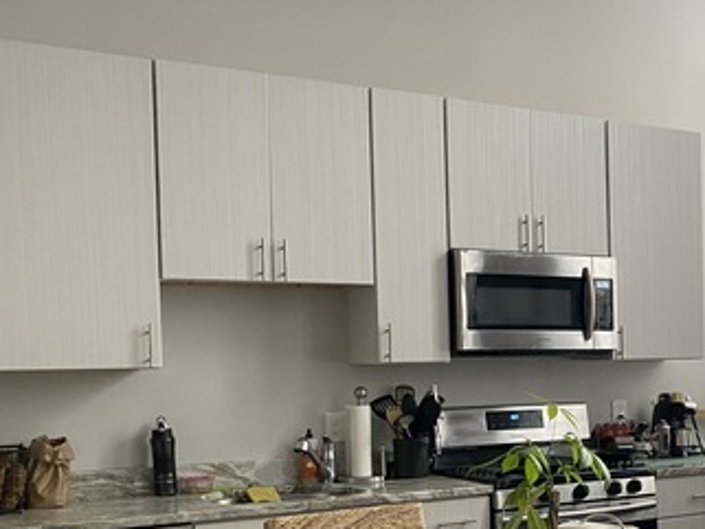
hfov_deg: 32.8
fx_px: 1100
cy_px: 399
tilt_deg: -2.0
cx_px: 695
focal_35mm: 54
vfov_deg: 26.7
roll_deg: +1.2
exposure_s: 1/60
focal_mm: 4.25
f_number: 1.8
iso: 200
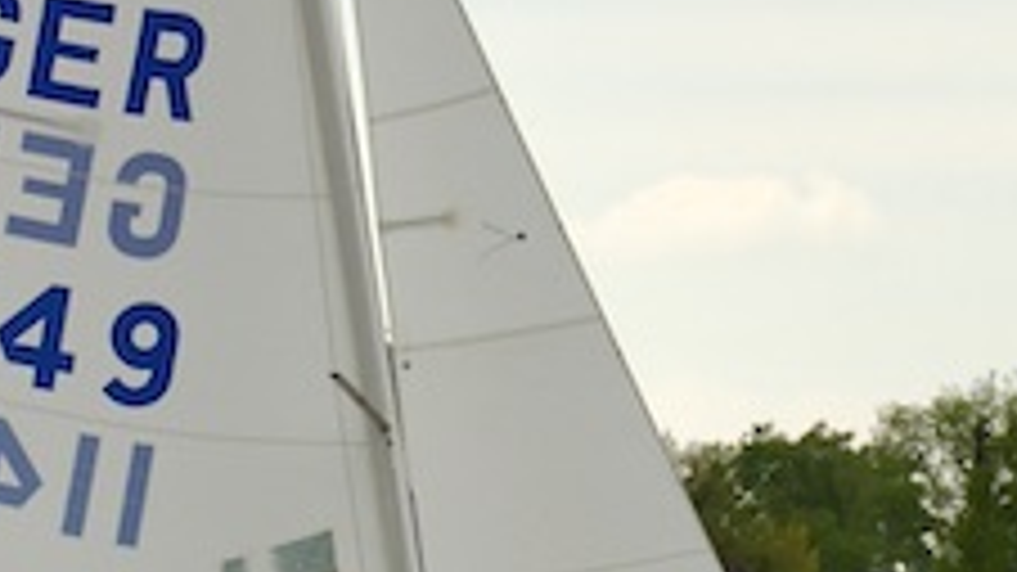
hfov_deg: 5.0
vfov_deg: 2.8
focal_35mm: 434
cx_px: 477
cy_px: 432
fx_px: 11701
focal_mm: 52
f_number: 8
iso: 100
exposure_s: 1/500
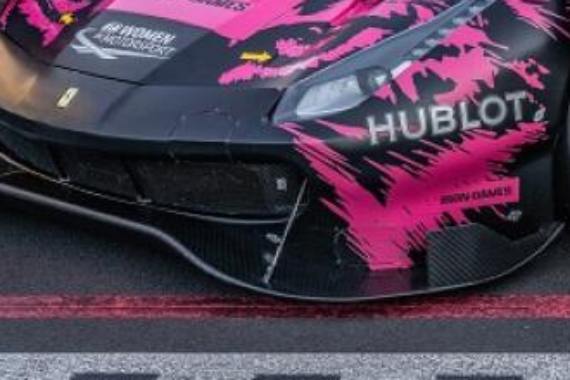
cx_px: 618
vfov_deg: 9.8
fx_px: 2185
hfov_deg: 14.5
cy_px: -61
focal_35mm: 138
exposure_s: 1/125
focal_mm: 38
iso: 200
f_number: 9
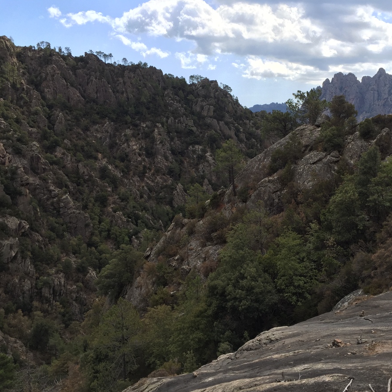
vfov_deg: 47.2
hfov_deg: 46.4
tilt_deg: -9.8
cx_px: 266
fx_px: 448
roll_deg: -3.0
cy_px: 200
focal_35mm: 35
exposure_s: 1/1319
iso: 32
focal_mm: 4.15
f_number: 2.2
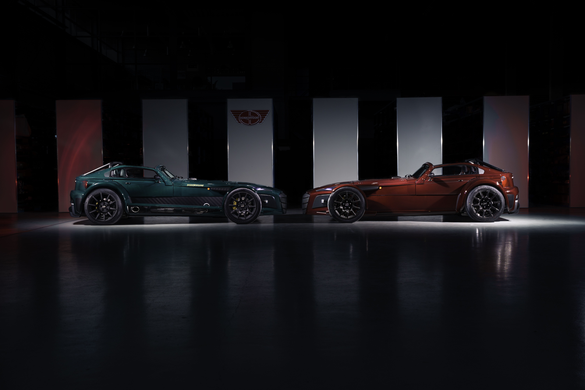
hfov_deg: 43.6
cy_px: 195
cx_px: 292
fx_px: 731
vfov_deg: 29.9
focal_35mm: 45
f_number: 8
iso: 100
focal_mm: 45
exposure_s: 8
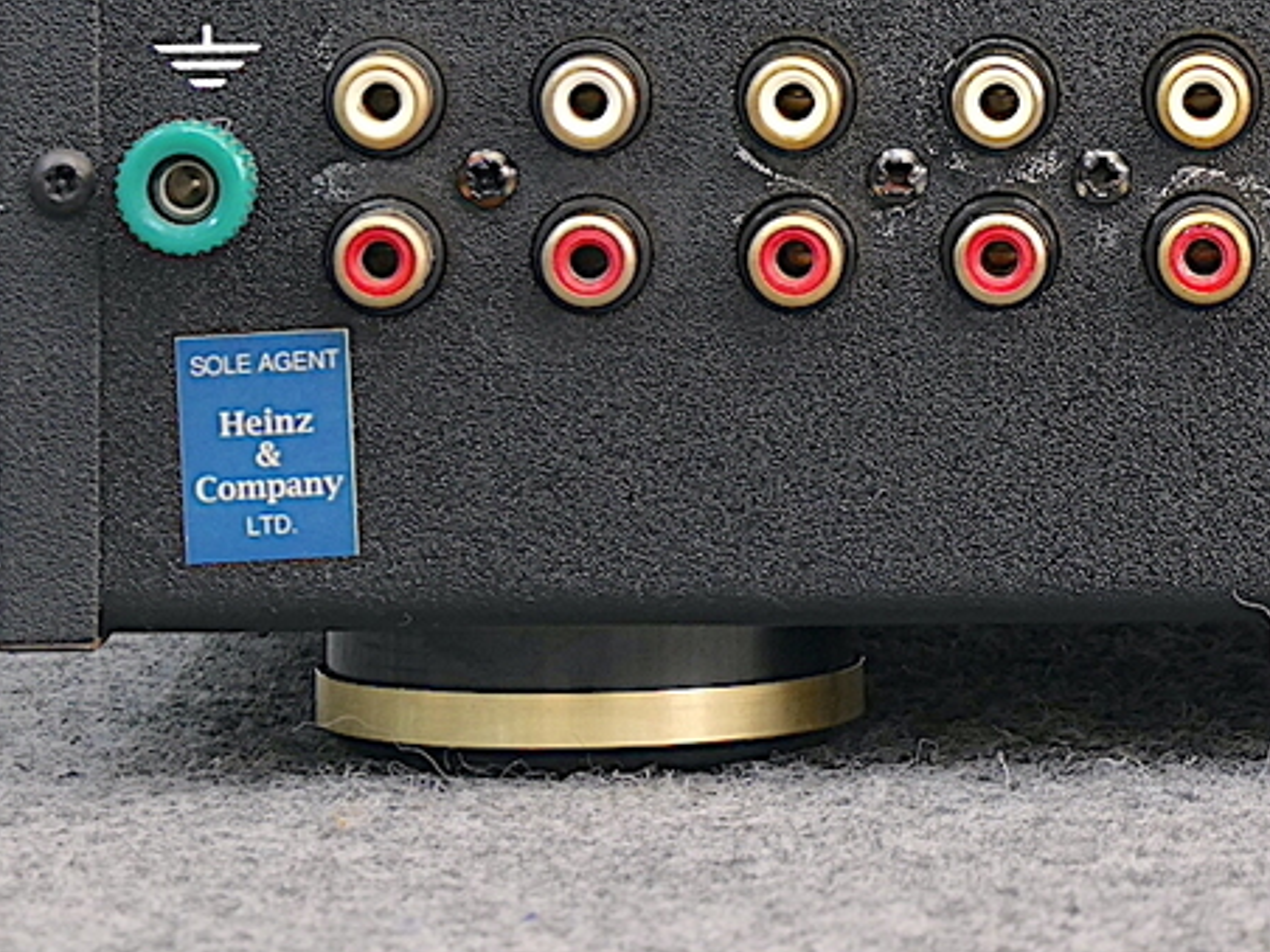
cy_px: 138
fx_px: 11777
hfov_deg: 6.2
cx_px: 1228
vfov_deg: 4.6
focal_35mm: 321
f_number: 5.4
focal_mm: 27.1
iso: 100
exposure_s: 1/4
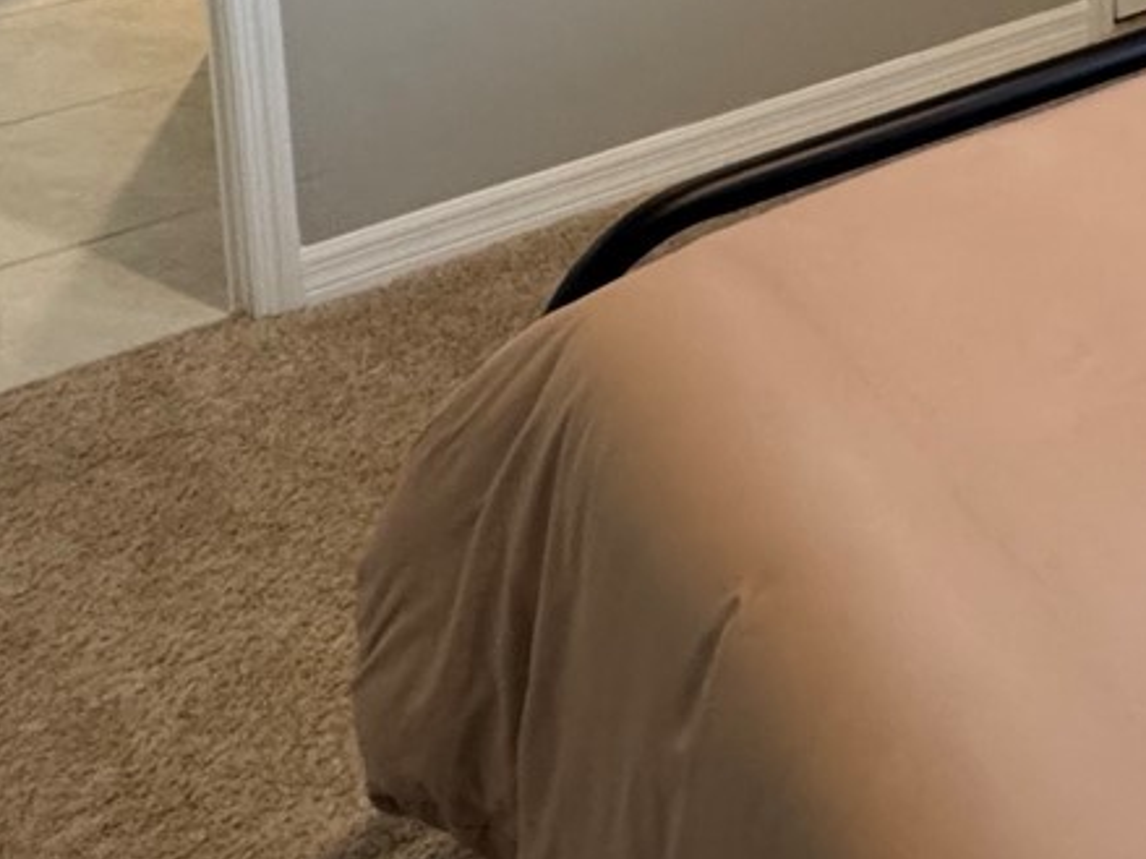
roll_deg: -1.4
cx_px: 1183
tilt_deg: -10.2
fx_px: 1688
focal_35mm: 51
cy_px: -496
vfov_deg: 22.4
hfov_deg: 33.8
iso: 320
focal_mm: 2.22
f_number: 2.2
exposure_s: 1/60
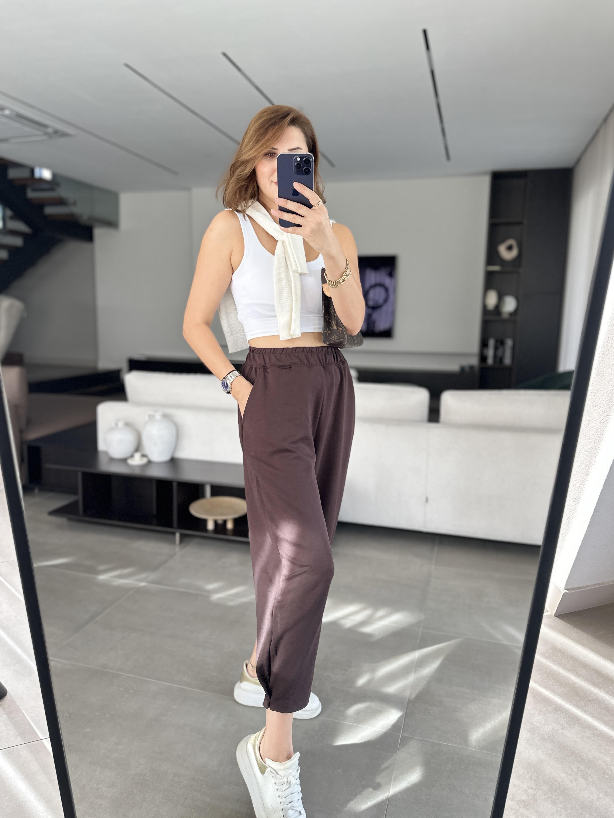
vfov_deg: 69.4
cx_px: 305
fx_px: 591
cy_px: 398
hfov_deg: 54.9
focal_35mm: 25
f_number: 1.78
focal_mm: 6.86
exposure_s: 1/121
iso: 200
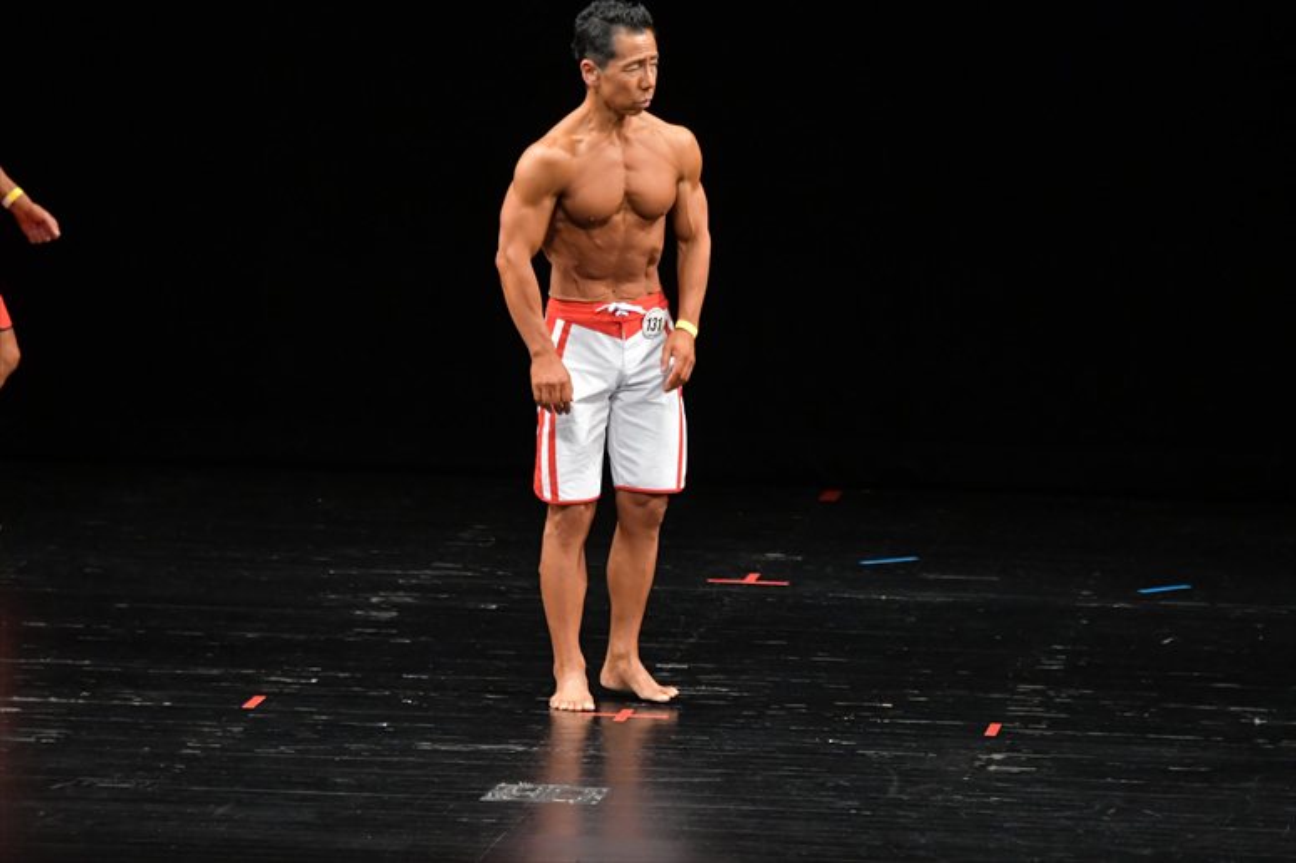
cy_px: 432
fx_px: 9715
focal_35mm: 270
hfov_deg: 7.6
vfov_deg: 5.1
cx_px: 648
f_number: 5.6
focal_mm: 180
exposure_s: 1/400
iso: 3200
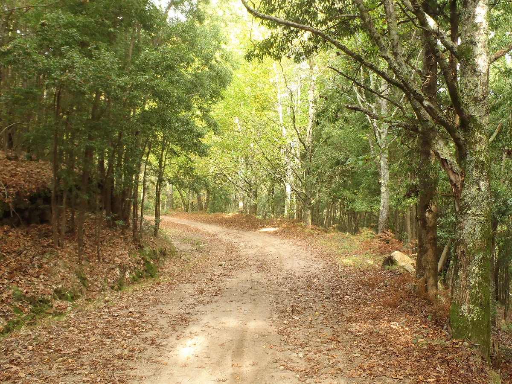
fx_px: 414
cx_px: 256
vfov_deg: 49.7
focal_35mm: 28
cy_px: 192
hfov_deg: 63.4
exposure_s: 1/30
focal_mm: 5
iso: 200
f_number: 3.9
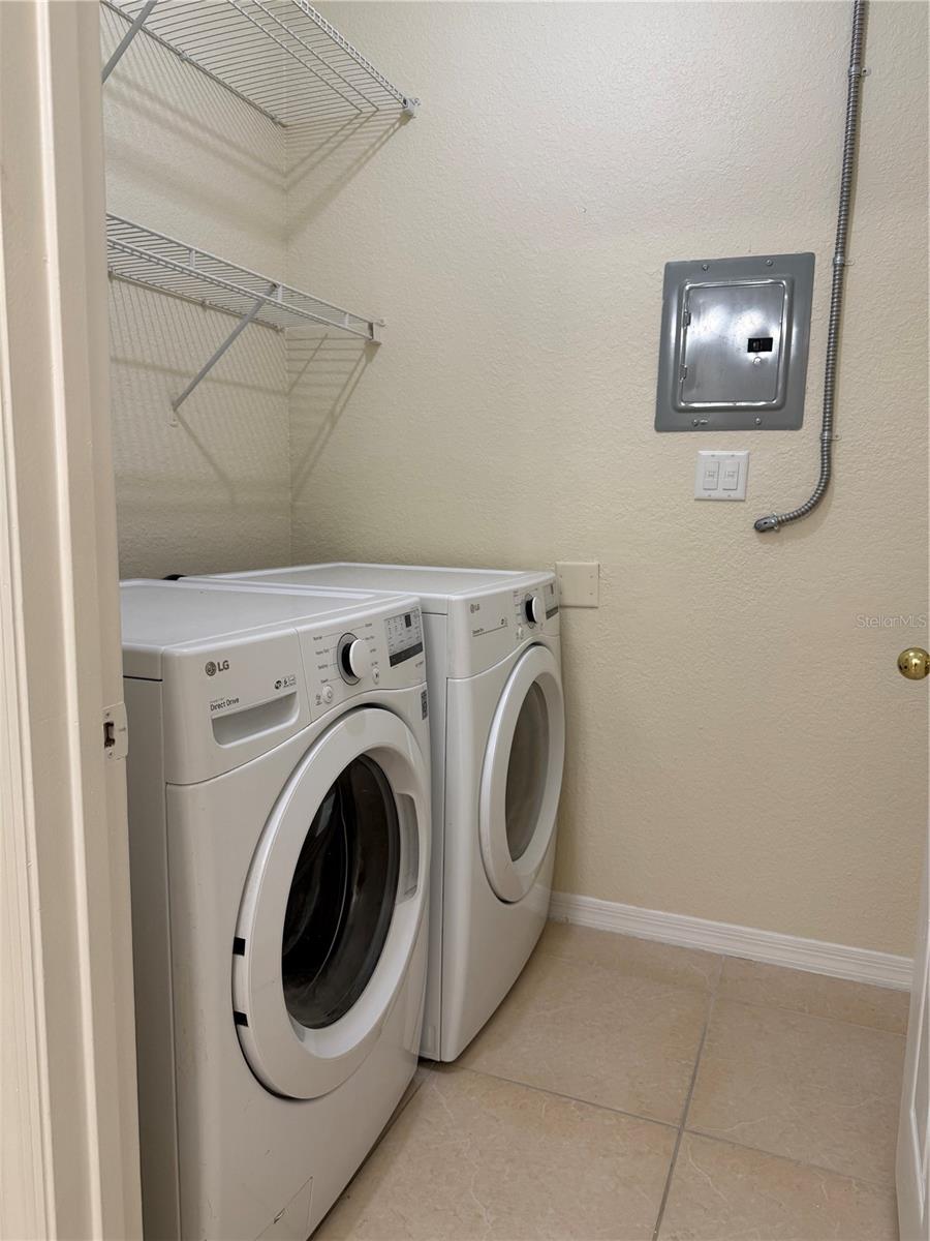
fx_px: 860
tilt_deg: -7.5
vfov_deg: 71.6
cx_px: 465
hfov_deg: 56.8
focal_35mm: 24
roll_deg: -1.4
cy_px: 620
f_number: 1.78
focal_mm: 6.76
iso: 125
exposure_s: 1/60
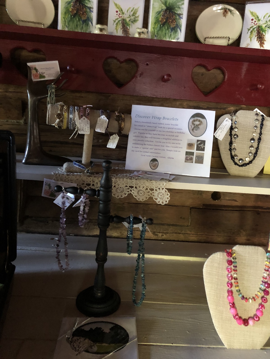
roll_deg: -5.3
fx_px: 291
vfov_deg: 63.4
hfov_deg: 49.7
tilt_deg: -12.7
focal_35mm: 28
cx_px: 135
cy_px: 180
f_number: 1.8
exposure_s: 1/4
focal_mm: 3.99
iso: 125
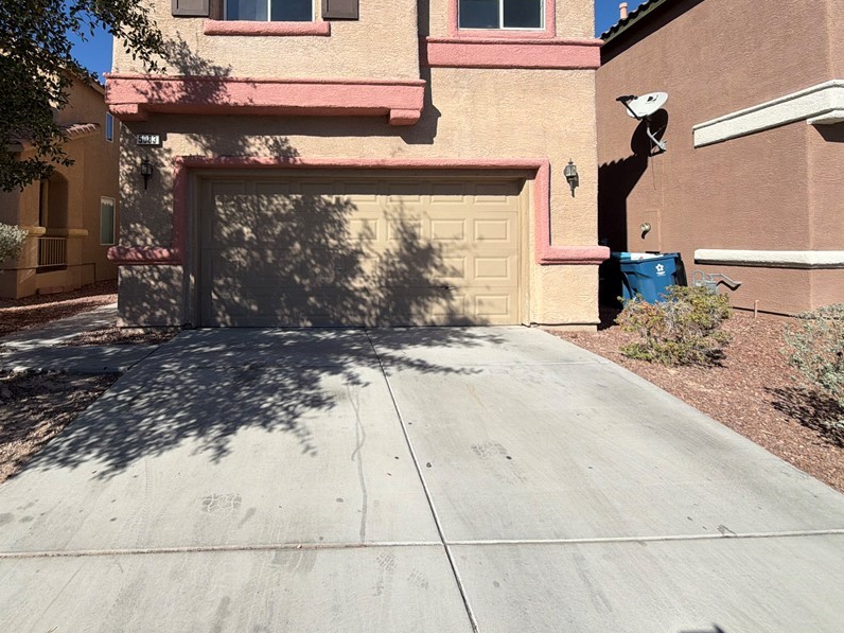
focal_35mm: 18
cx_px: 340
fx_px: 439
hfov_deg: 86.7
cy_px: 233
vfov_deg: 70.3
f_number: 2.2
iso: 20
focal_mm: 2.22
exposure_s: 1/1656
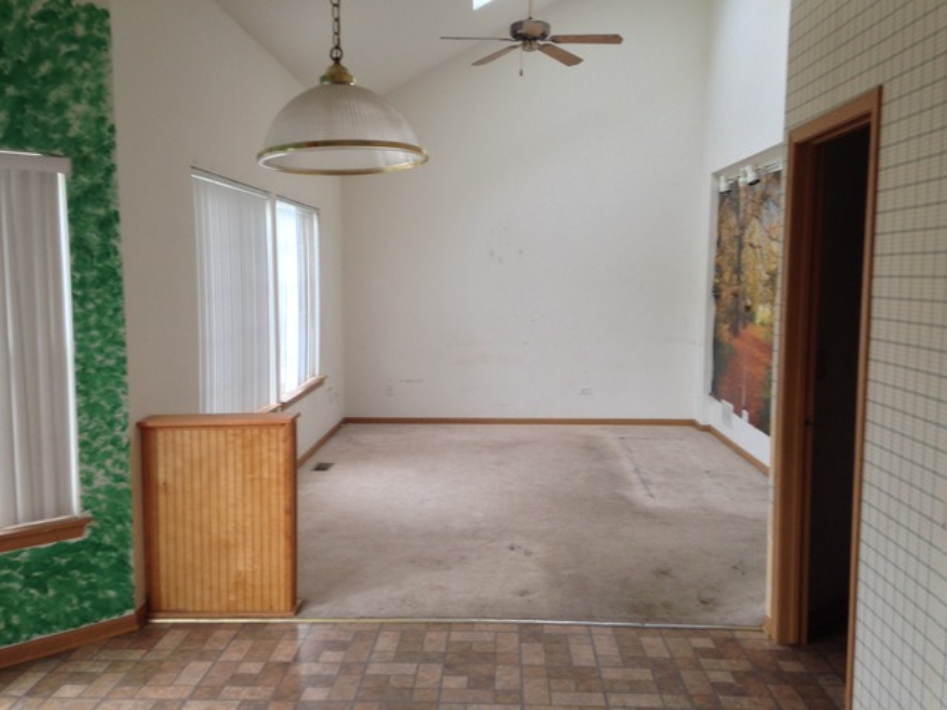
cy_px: 355
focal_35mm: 33
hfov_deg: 55.4
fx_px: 903
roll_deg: -0.8
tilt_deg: -7.0
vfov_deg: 42.9
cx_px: 474
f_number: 2.4
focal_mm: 4.12
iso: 80
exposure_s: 1/20
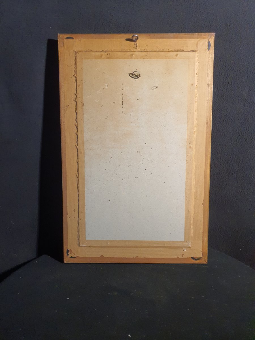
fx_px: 255
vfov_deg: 67.3
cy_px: 170
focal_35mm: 26
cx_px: 128
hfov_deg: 53.1
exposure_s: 1/50
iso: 250
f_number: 1.5
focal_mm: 4.3
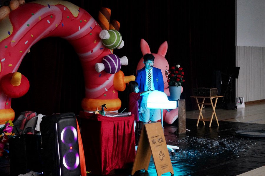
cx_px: 132
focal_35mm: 70
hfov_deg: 28.8
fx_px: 515
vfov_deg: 19.5
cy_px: 88
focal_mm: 70
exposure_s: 1/160
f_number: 2.8
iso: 6400
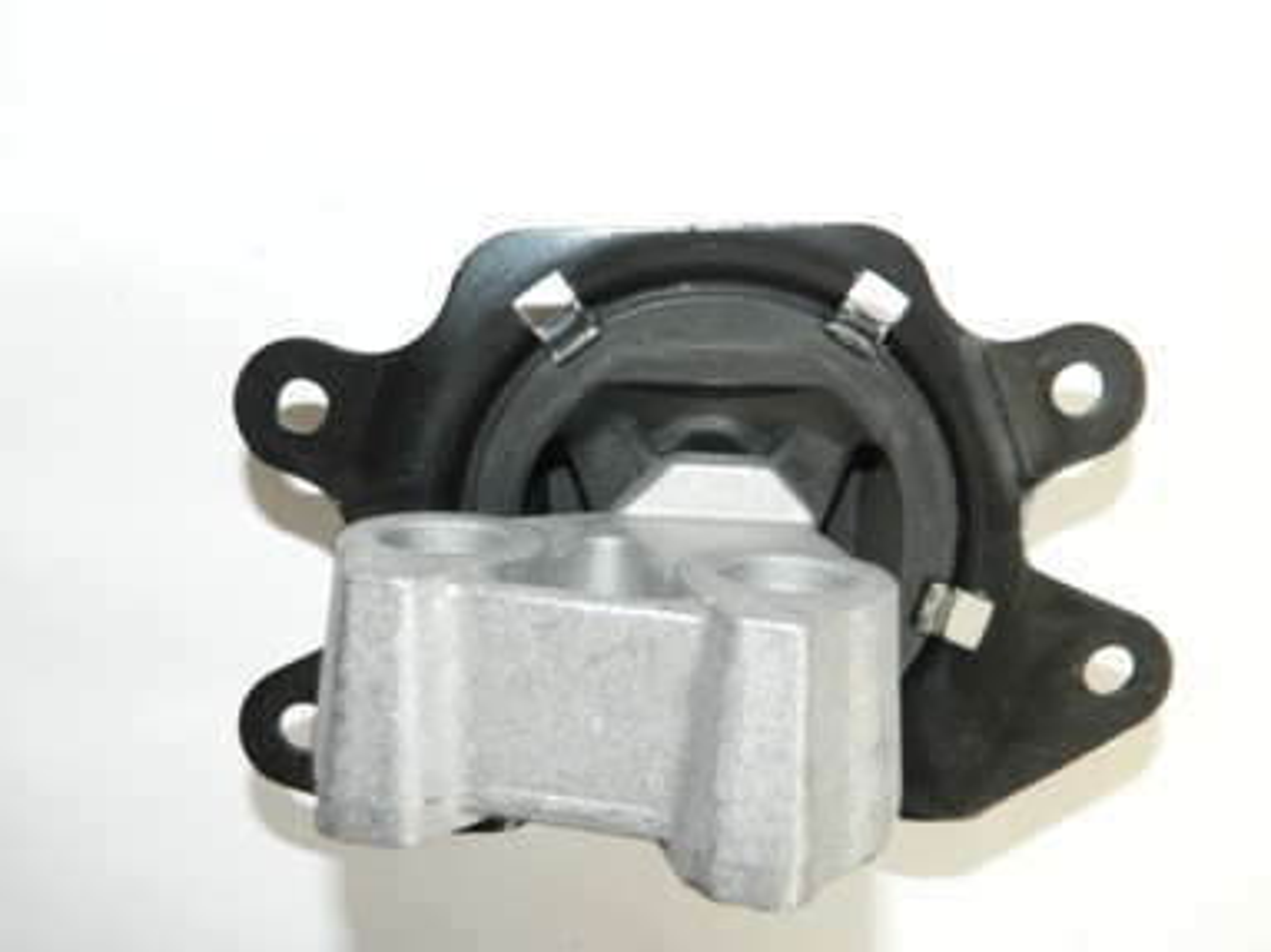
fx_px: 1285
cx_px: 636
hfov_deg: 52.6
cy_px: 476
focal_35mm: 35
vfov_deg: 40.7
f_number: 3.3
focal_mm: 6.2
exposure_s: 1/10
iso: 400
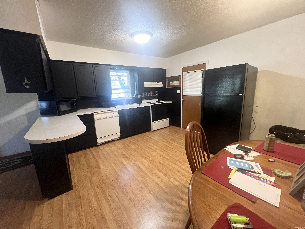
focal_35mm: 13
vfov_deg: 89.9
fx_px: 115
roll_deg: +2.4
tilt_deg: -12.8
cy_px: 114
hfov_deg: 106.2
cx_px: 152
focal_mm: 1.57
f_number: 1.8
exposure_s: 1/60
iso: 640
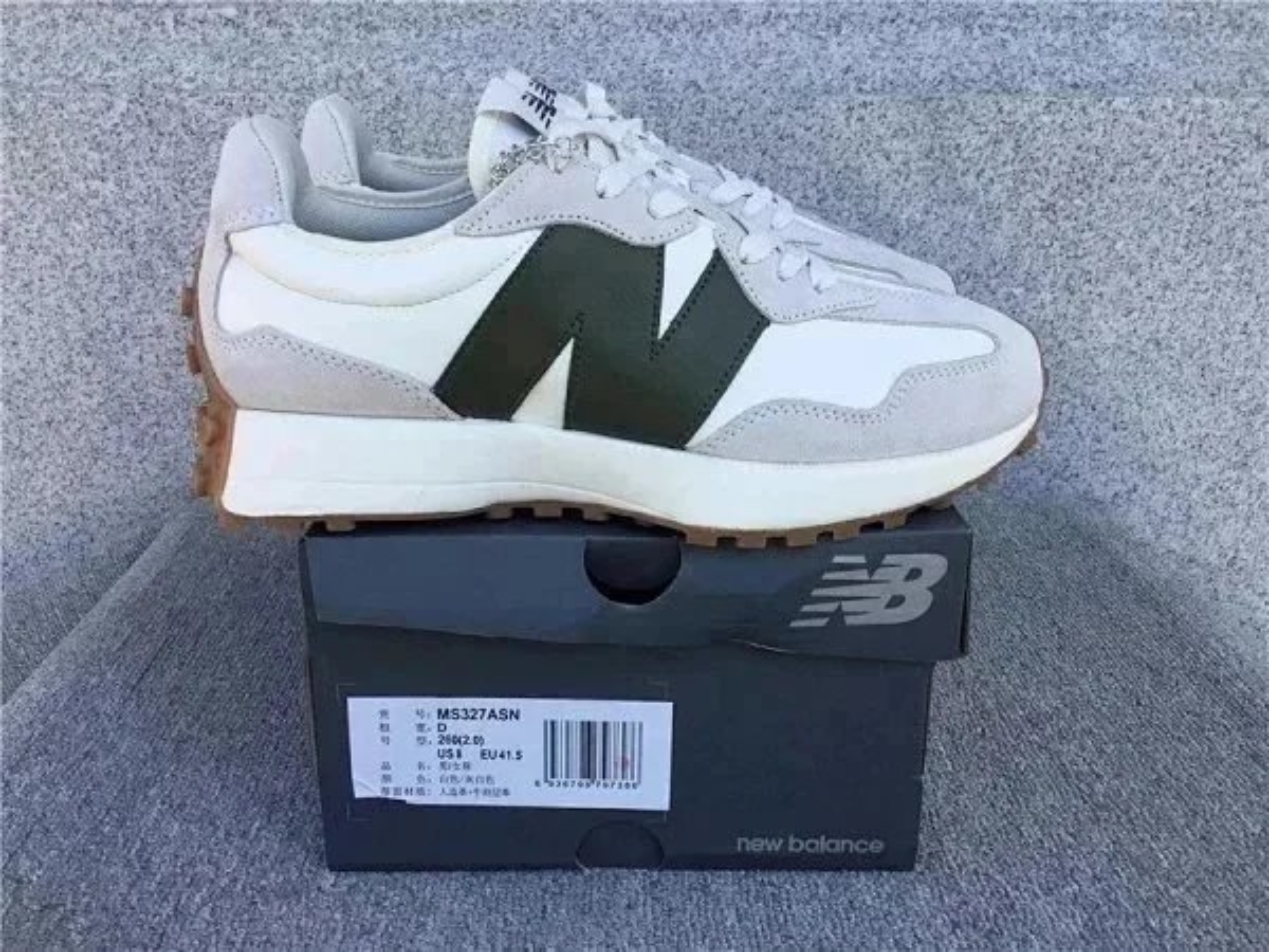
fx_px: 1136
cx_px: 634
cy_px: 476
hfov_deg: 58.4
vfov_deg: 45.4
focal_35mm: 31
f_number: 2.4
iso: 25
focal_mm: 3.3
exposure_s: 1/543
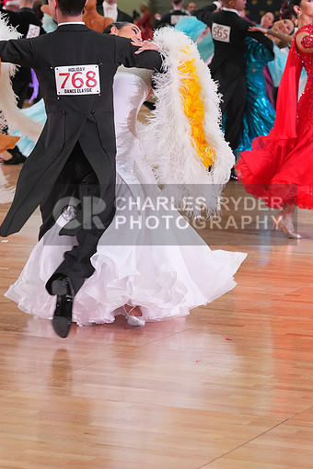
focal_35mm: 141
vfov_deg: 14.5
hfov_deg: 9.7
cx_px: 171
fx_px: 1839
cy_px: 215
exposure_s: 1/200
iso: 3200
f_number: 6.3
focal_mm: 124
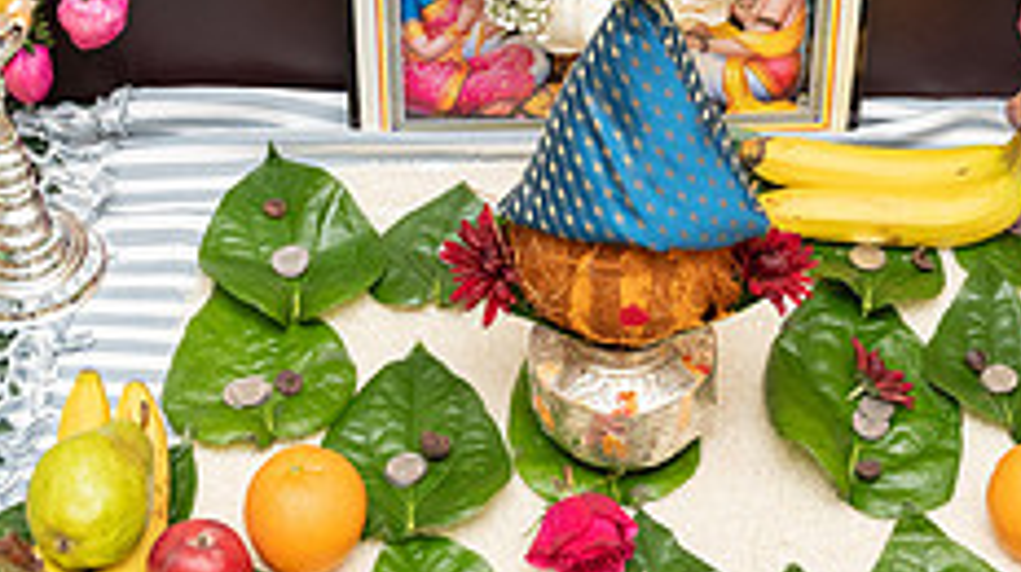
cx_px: 599
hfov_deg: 25.3
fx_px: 2272
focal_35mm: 84
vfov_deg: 14.1
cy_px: -11
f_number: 3.2
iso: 800
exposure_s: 1/160
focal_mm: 32
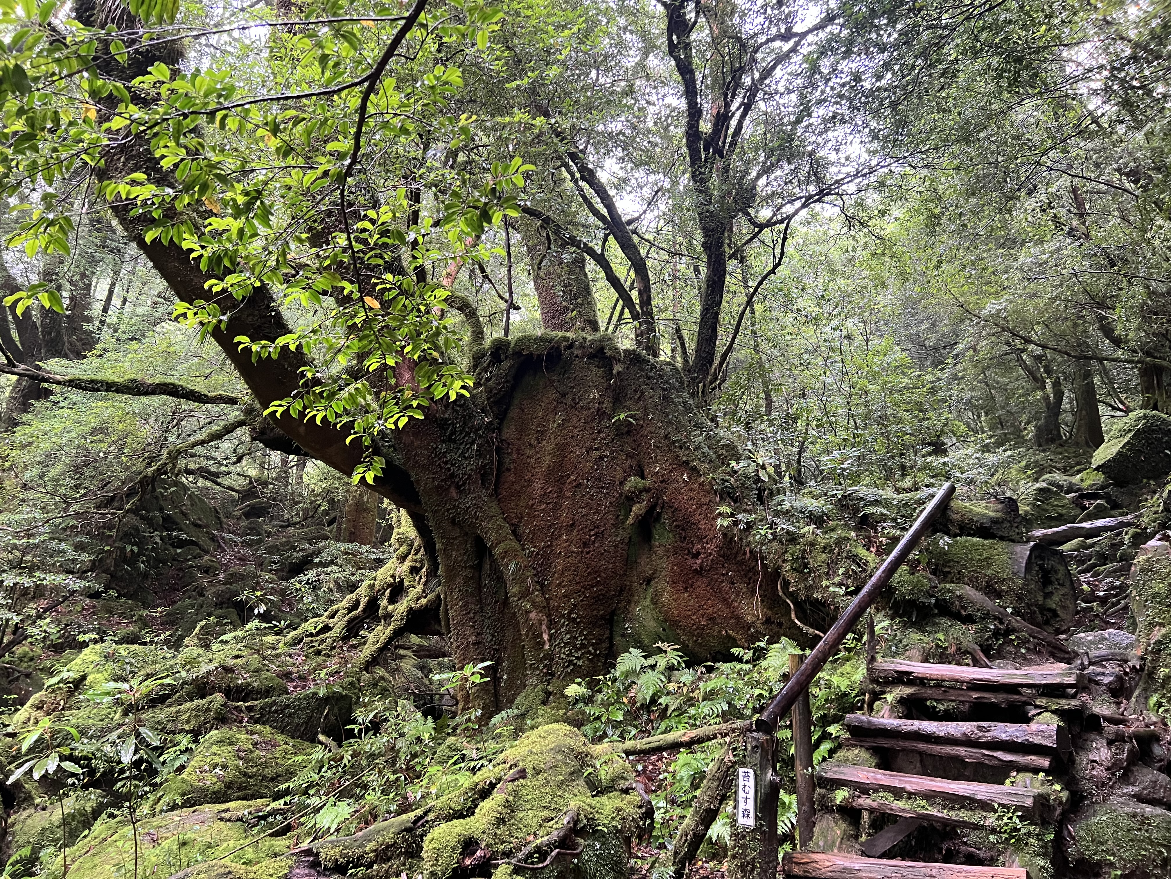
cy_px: 440
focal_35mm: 26
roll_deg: -4.7
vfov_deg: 53.1
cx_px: 586
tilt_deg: +18.8
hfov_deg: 67.3
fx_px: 880
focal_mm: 5.7
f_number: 1.5
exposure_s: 1/60
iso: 400
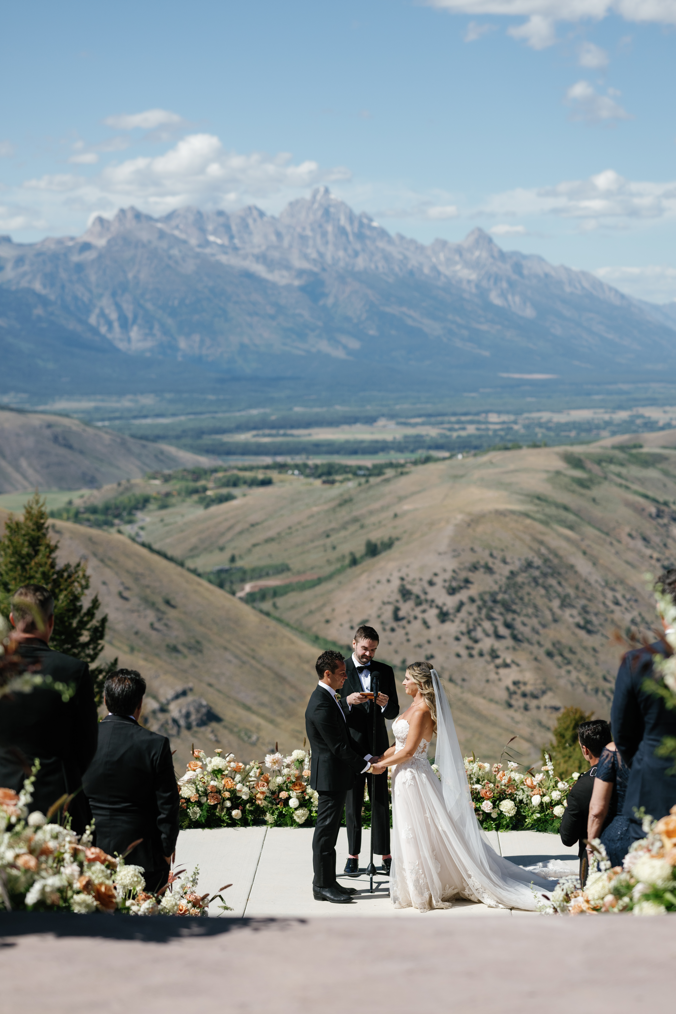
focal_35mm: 92
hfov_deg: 14.9
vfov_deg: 22.1
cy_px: 483
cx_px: 365
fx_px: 2591
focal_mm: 85
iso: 100
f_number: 2.8
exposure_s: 1/4000
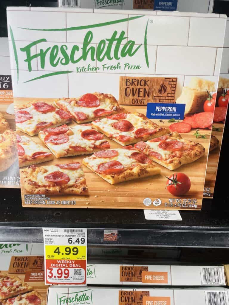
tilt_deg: -22.4
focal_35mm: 26
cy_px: 152
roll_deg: -1.8
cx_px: 114
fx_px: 229
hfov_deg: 53.1
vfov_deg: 67.3
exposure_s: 1/120
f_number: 1.6
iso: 64
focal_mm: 4.2
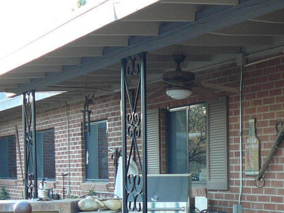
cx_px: 278
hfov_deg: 22.0
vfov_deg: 16.6
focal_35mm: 86
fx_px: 706
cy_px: 235
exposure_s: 1/50
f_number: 2.8
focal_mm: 5.2
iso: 100
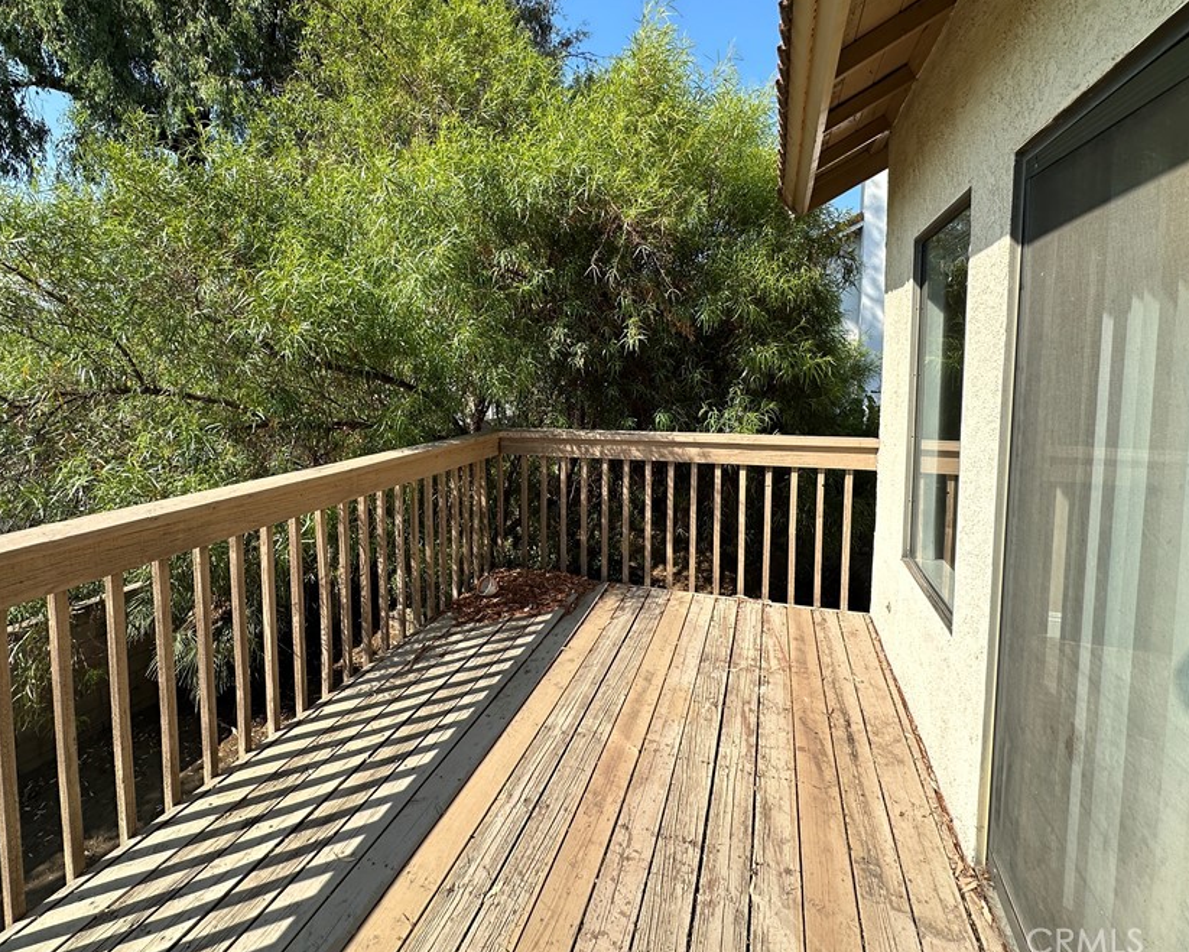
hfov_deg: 89.5
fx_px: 598
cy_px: 407
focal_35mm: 17
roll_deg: +0.0
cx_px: 552
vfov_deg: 76.6
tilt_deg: -0.9
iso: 40
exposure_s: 1/698
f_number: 2.2
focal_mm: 2.22
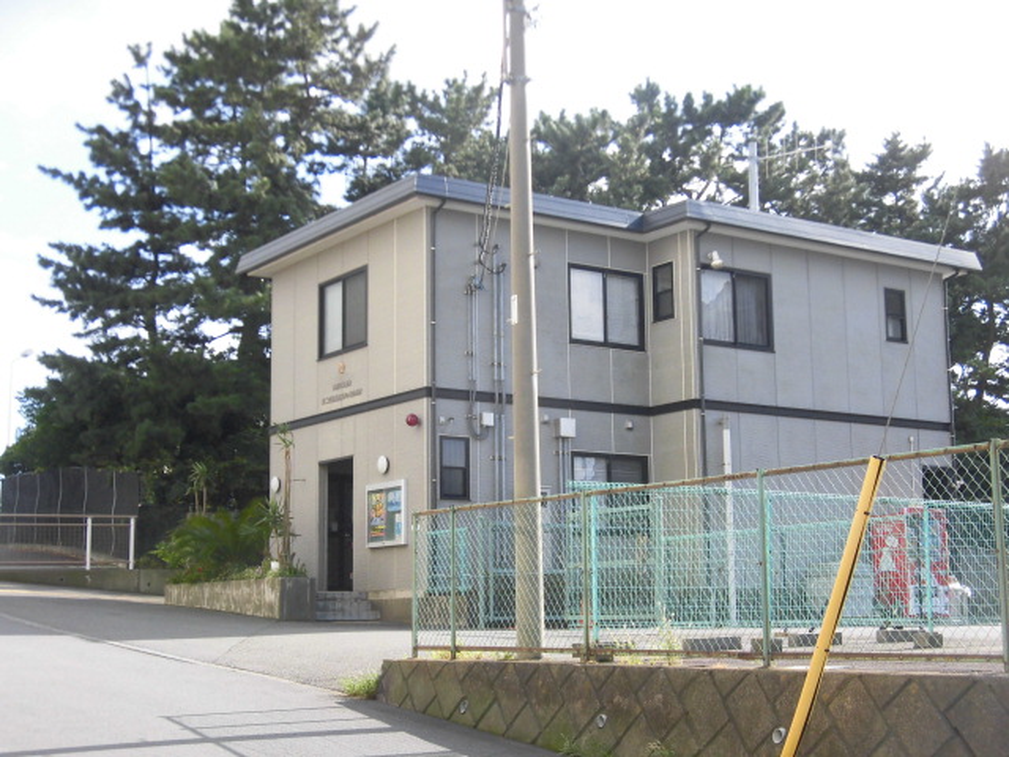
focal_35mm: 51
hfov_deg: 37.5
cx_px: 504
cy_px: 378
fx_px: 1487
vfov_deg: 28.6
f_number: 4
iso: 100
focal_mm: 9.16
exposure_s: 1/320
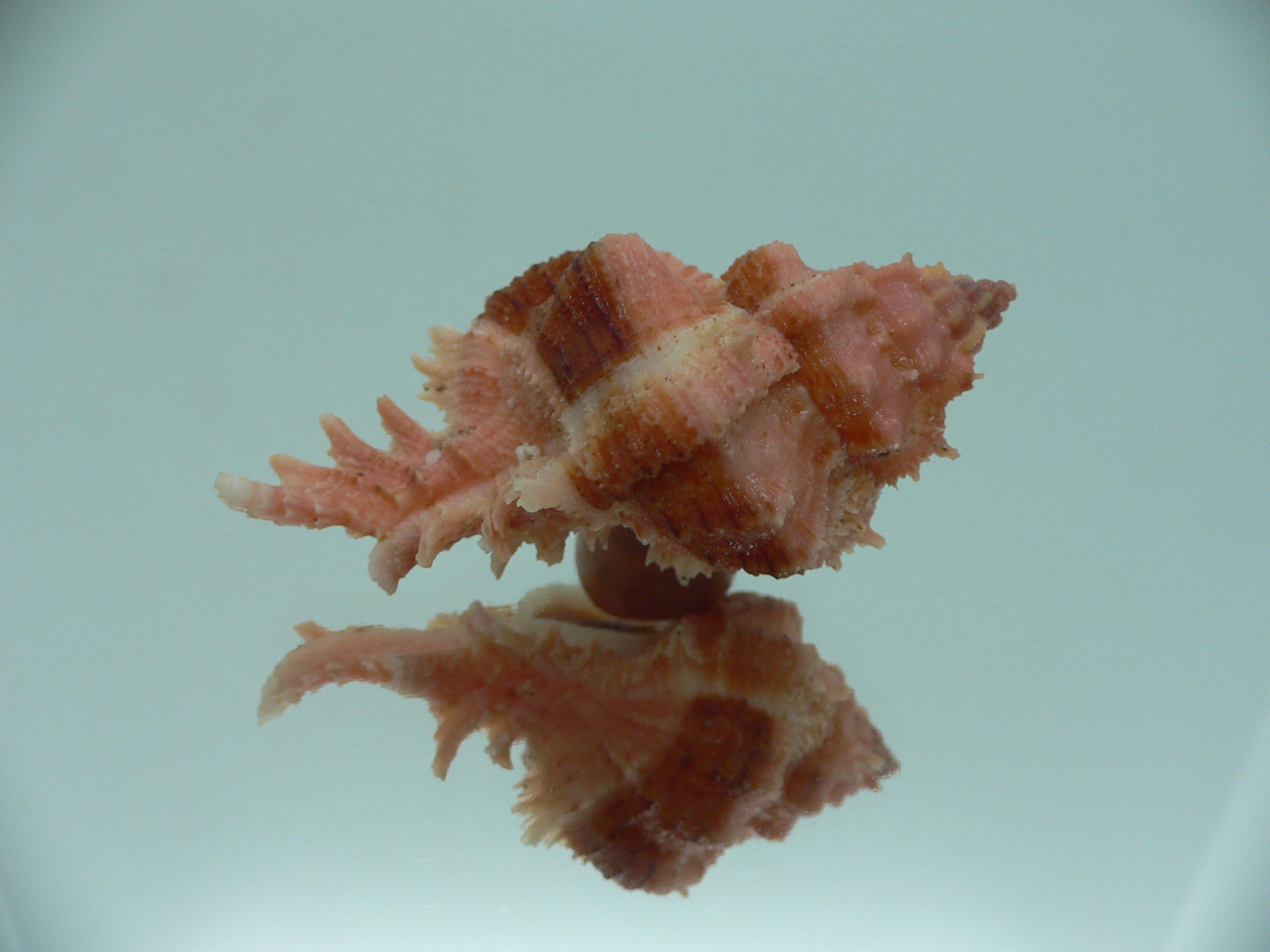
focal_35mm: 35
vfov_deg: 40.7
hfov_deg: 52.6
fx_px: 1284
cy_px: 476
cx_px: 635
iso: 80
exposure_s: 1/60
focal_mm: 4.6
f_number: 2.8
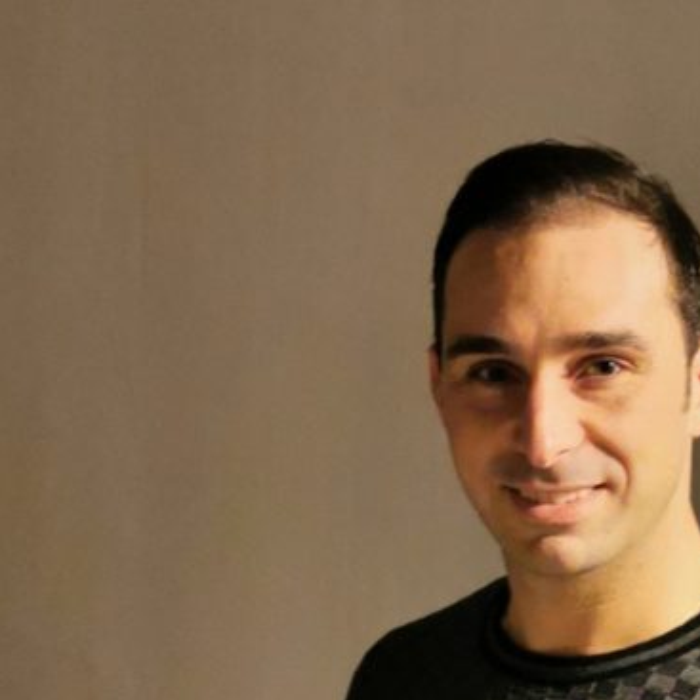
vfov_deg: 16.4
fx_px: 2402
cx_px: 507
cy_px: 626
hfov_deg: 16.5
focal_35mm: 105
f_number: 1.6
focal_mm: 5.56
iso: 250
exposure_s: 1/60
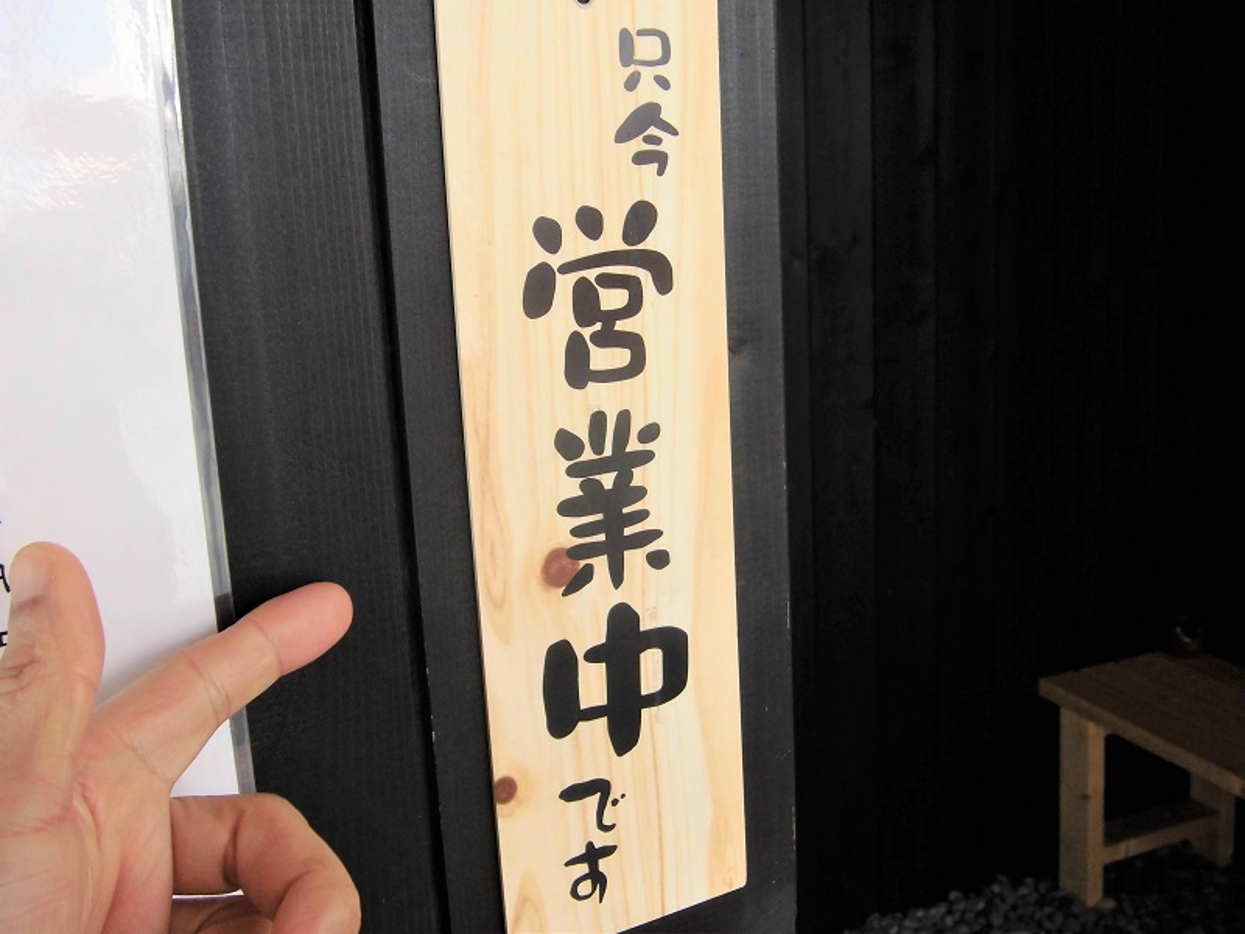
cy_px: 467
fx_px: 1115
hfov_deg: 58.4
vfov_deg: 45.4
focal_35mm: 31
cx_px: 622
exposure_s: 1/100
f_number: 2.9
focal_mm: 5.5
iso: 100
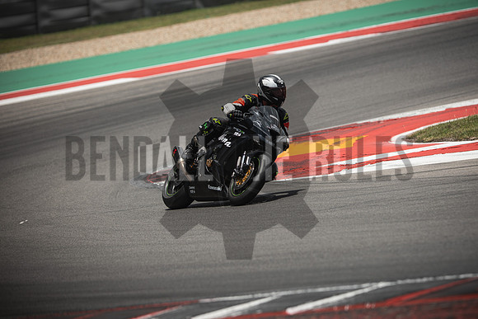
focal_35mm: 300
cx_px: 239
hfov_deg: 6.9
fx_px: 3984
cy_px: 160
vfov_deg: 4.6
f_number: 2.8
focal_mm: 200
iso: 125
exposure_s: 1/2000
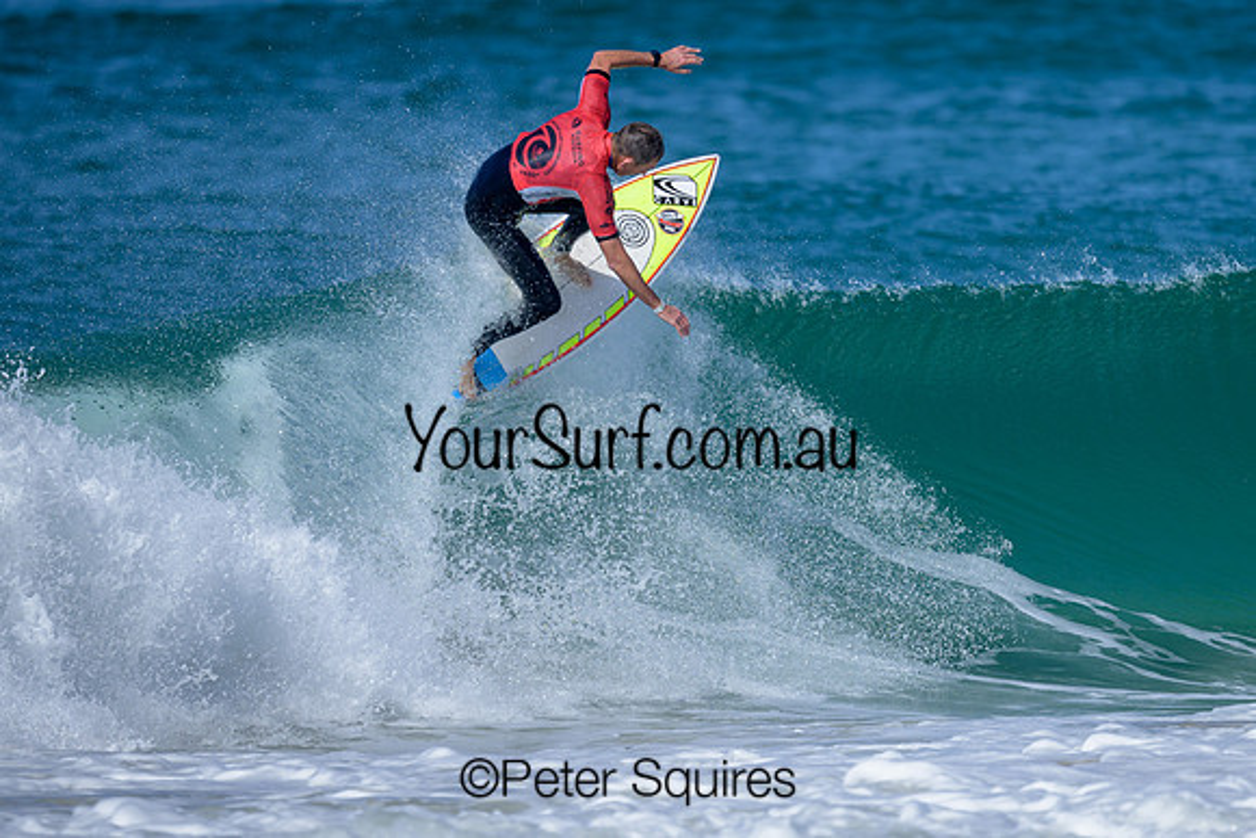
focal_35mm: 1100
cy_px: 414
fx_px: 38379
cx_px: 747
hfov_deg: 1.9
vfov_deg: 1.3
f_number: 6.3
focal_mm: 800
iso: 280
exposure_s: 1/2000
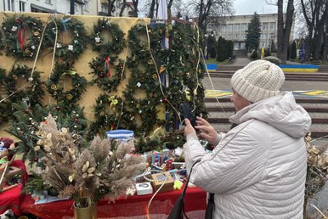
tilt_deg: -9.3
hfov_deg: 65.4
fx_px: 255
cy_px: 107
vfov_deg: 46.5
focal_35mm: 28
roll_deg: -2.3
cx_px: 167
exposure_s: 1/287
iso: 50
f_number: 1.6
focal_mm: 5.96
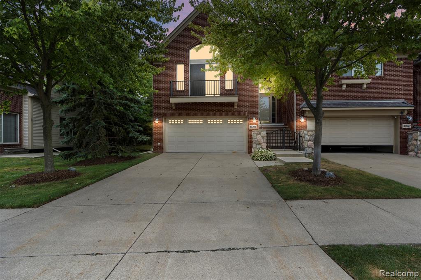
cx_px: 210
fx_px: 187
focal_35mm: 16
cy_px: 140
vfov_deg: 73.7
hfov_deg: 96.8
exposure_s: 1/15
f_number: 8
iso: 100
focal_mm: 16
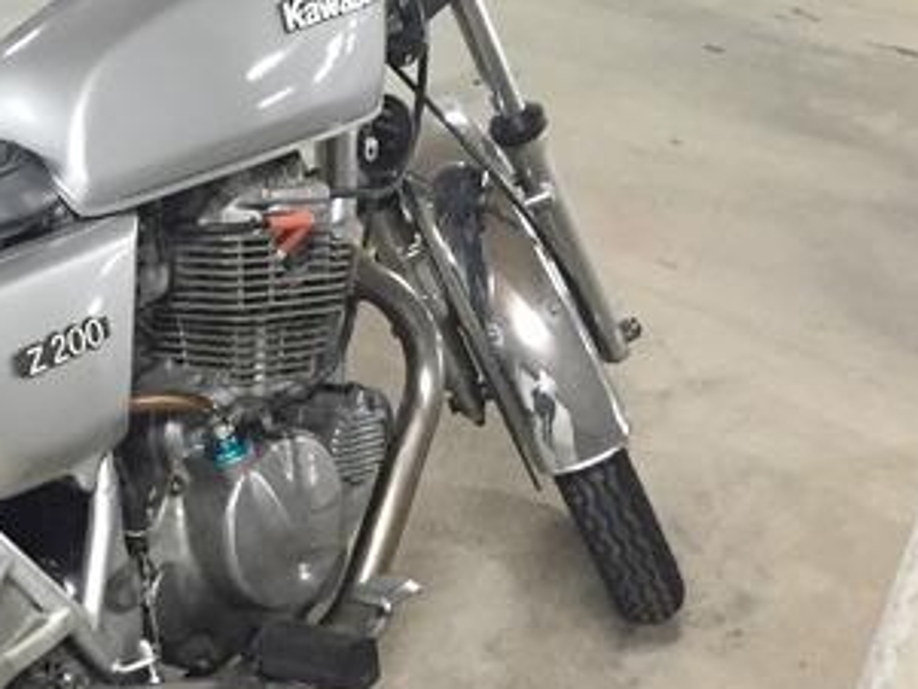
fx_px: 2043
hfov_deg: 23.8
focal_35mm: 77
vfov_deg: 19.1
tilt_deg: -29.0
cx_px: -79
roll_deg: -3.7
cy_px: 323
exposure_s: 1/20
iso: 250
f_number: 2.2
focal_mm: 4.15
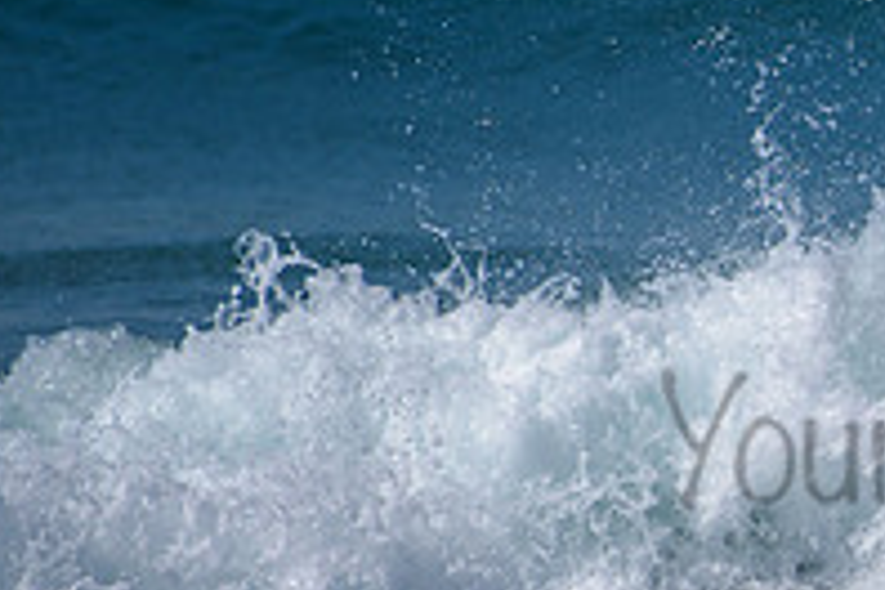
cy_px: 400
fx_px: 35938
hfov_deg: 1.4
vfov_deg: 0.9
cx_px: 1122
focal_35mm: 1462
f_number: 5.6
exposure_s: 1/2000
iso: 110
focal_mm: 500
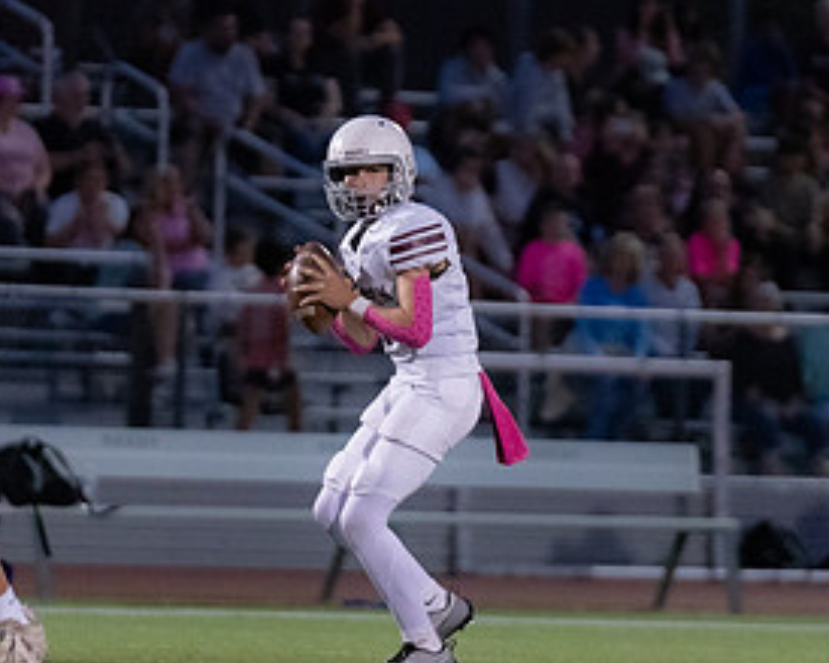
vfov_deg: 2.6
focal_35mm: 599
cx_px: 445
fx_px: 14691
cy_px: 299
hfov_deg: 3.2
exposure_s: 1/1250
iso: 4000
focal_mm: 200
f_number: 2.8
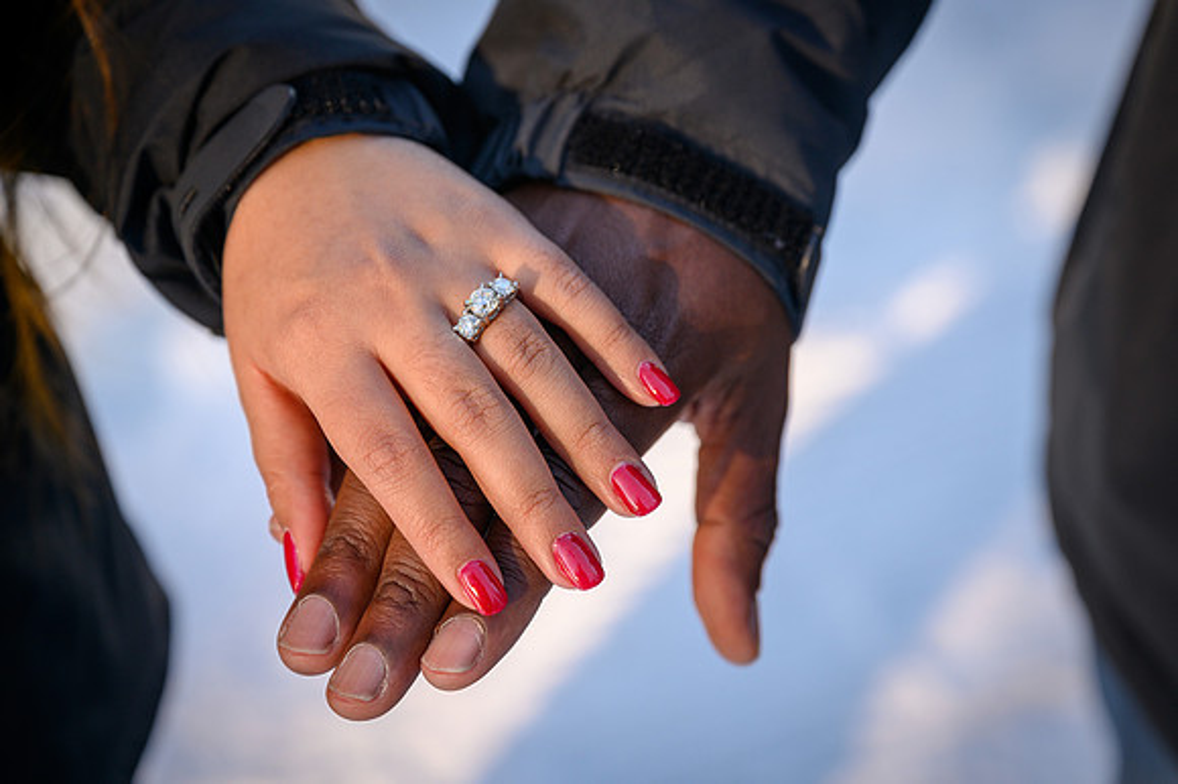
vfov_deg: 17.8
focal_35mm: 77
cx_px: 645
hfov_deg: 26.4
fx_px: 2506
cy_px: 389
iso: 100
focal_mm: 70
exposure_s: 1/200
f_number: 3.5
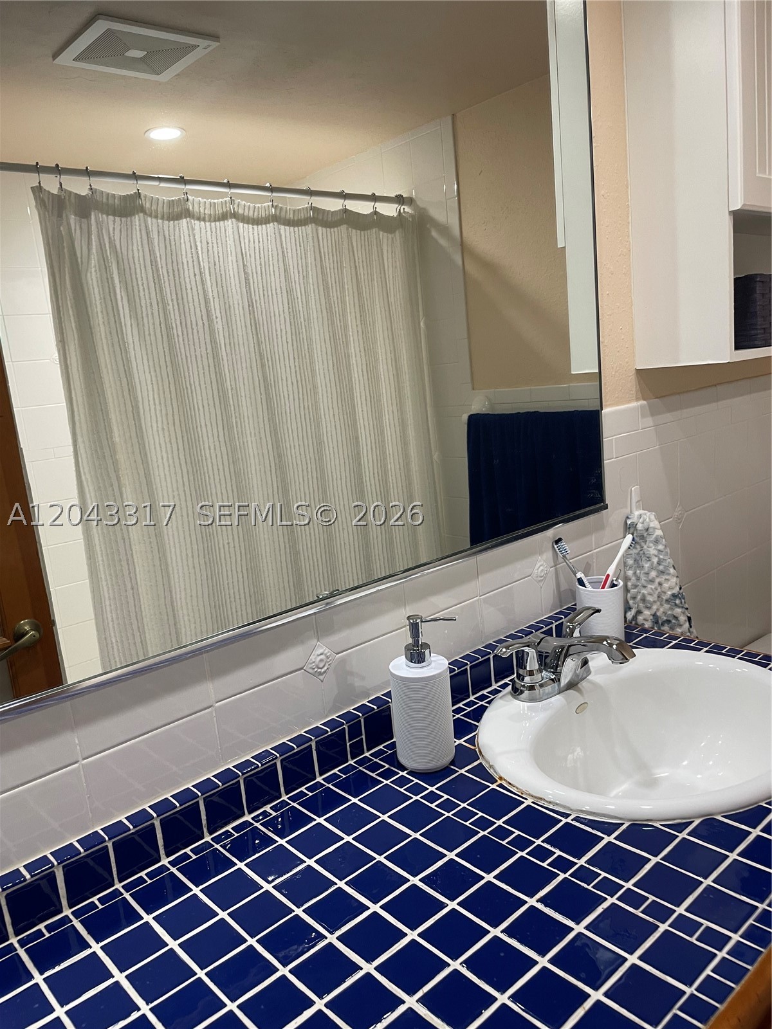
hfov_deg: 53.1
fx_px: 773
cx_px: 386
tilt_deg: -8.1
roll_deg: +6.0
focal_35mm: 26
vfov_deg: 67.3
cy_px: 514
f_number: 1.6
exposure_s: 1/60
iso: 80
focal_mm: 4.2
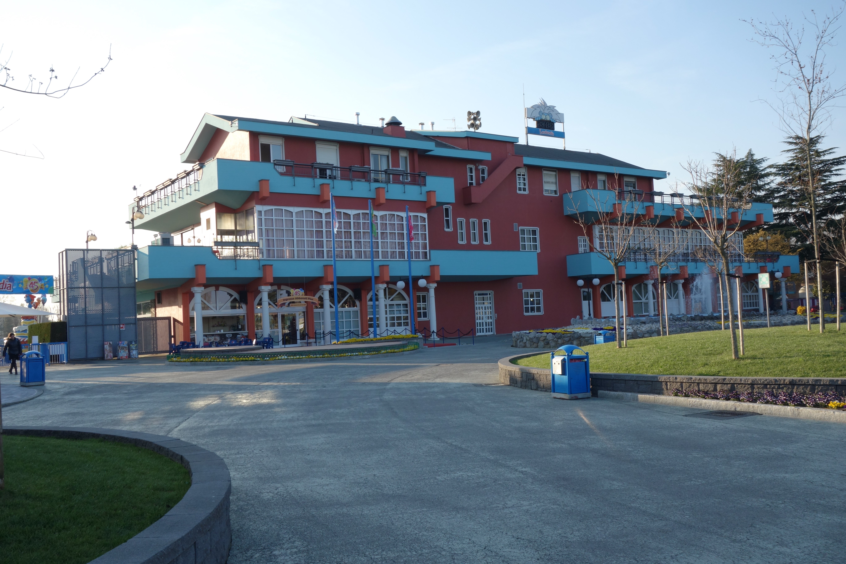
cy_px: 282
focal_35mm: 33
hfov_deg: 57.2
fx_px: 775
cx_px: 423
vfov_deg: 40.0
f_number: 5.6
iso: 125
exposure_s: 1/200
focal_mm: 12.32
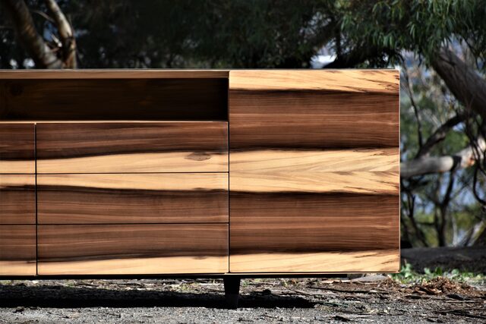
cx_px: 243
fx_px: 2835
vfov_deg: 6.5
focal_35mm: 210
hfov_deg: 9.8
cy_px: 162
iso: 200
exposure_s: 1/640
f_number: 6.3
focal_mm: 140
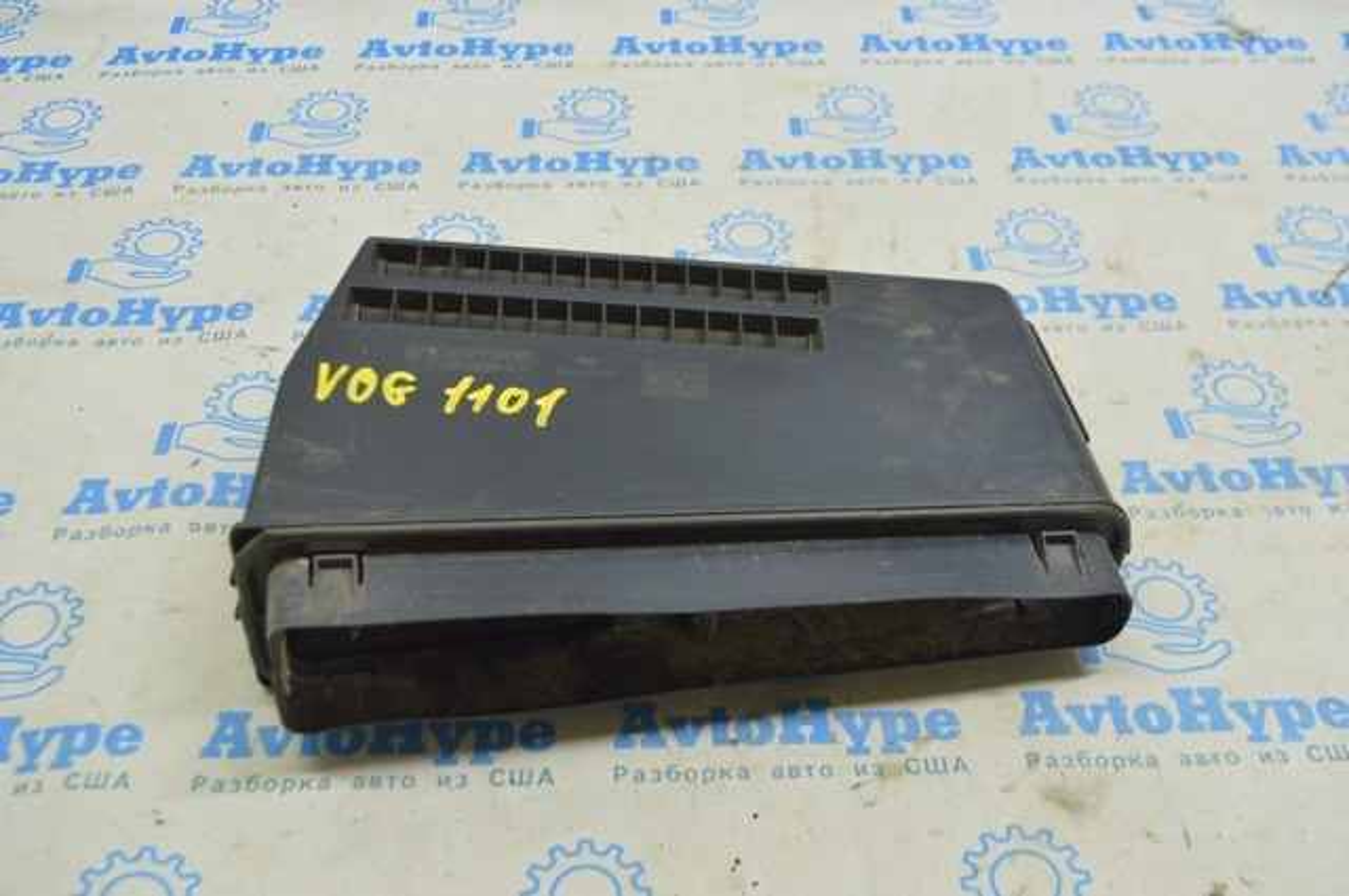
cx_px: 674
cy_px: 448
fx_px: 1572
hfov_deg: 46.5
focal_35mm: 42
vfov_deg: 31.8
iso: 400
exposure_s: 1/20
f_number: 5.6
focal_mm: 28
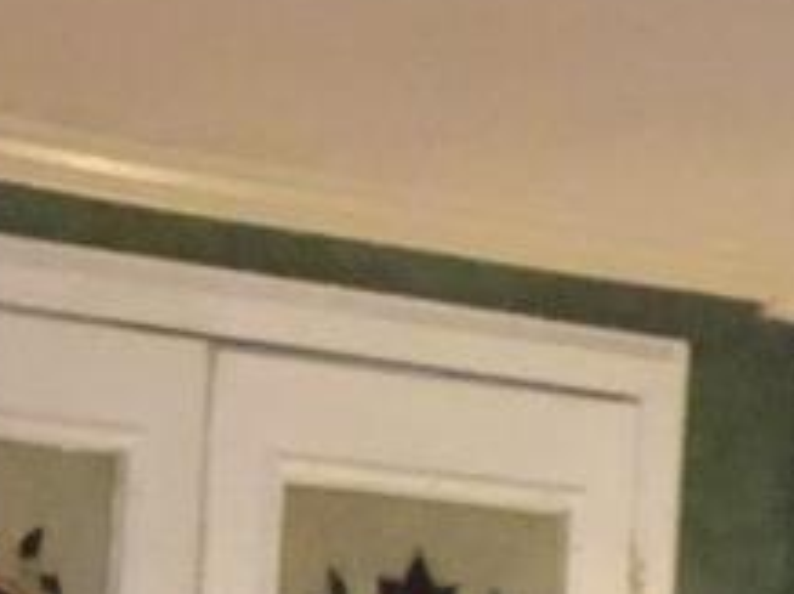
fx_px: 4582
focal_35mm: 200
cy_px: 1062
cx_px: -761
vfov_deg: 7.2
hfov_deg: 9.3
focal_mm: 4.92
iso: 2000
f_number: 3.5
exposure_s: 1/30
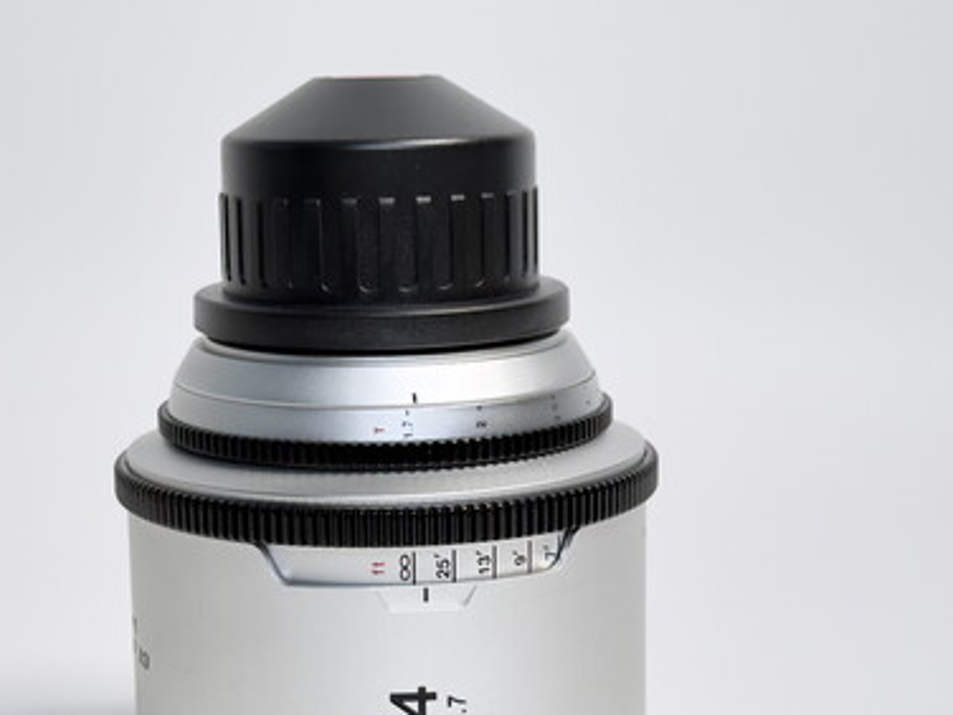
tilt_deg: -9.8
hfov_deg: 25.9
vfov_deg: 19.6
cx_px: 389
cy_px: 467
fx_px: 2065
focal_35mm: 75
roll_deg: +0.6
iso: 100
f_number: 1.78
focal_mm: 6.76
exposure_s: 1/444
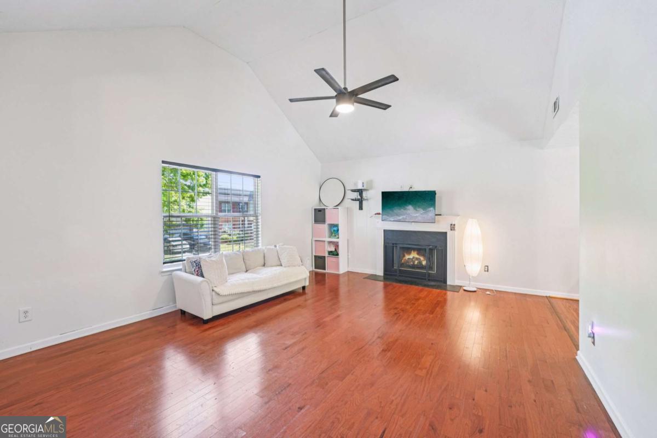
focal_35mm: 15
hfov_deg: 101.1
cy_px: 219
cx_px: 328
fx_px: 270
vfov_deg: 78.1
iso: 320
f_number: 8
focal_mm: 14.8
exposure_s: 1/6
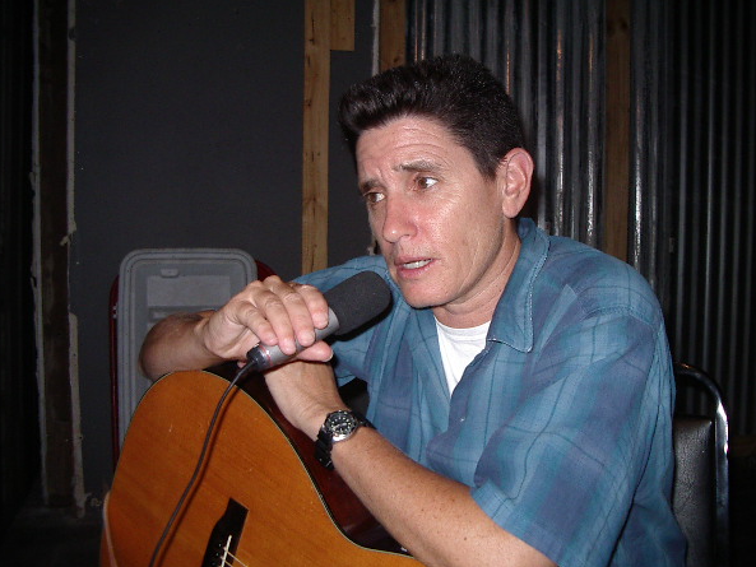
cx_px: 393
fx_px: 896
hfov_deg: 45.8
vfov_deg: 35.1
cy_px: 284
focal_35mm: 41
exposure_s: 1/60
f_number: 2.6
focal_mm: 5.8
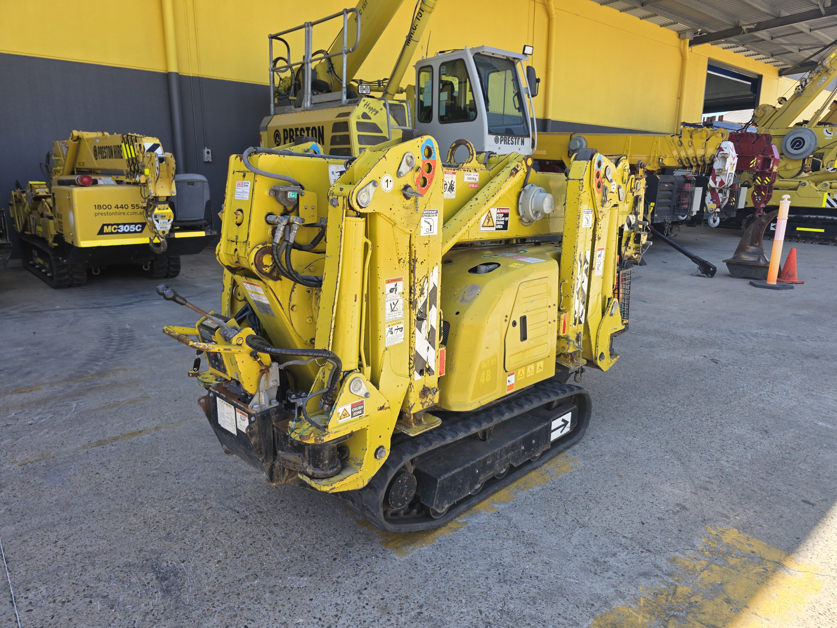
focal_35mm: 23
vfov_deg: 58.9
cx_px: 418
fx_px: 556
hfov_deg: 73.9
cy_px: 314
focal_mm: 6.3
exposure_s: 1/359
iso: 40
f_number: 1.7
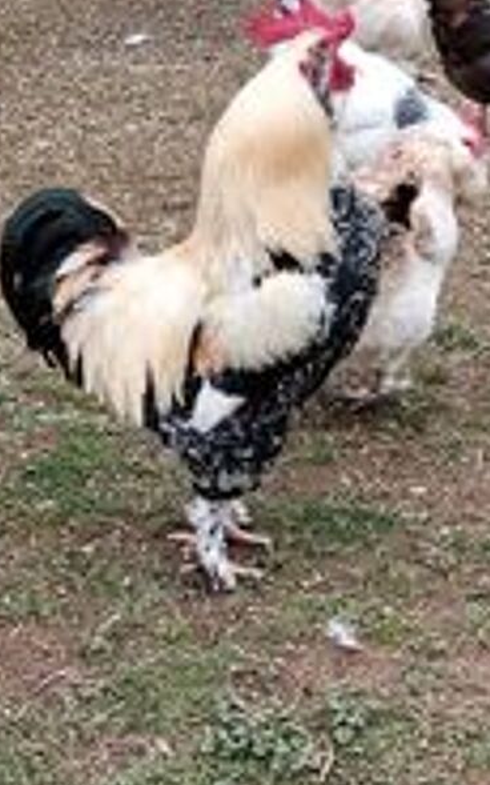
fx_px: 2265
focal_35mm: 106
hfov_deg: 12.3
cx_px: 240
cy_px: 410
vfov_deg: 19.6
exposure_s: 1/100
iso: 187
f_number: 1.8
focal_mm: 4.15
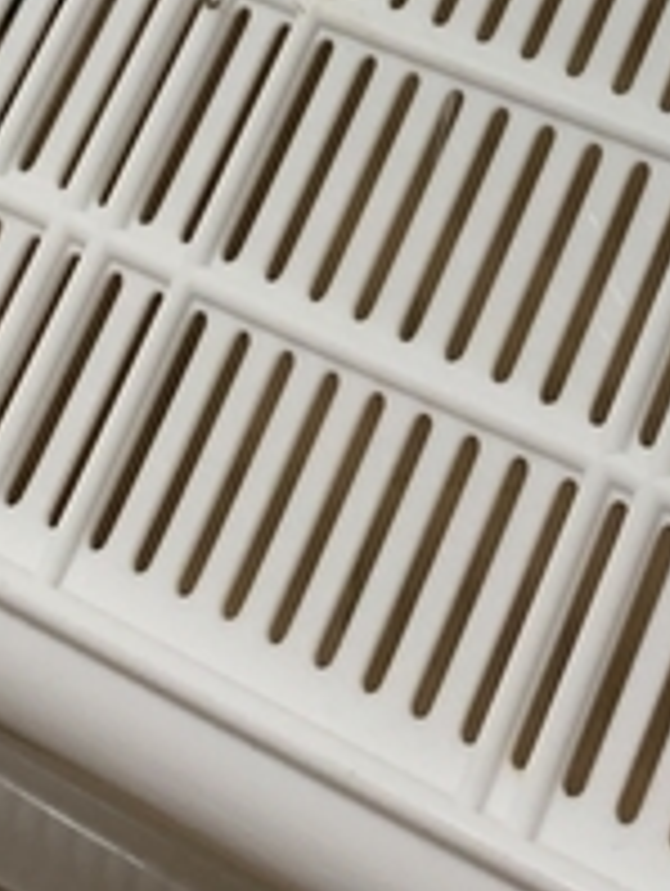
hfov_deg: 13.8
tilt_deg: -47.8
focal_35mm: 105
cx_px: 755
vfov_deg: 15.9
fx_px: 2704
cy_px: -711
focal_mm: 4.25
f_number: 1.8
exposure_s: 1/60
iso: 160
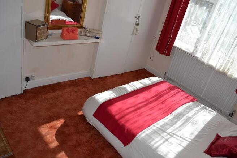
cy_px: 79
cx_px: 118
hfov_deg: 61.9
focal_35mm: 30
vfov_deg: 43.6
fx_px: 197
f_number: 5.6
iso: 100
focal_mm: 20
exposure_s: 1/200
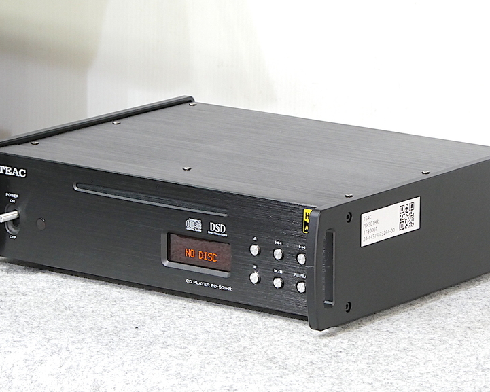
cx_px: 235
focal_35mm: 208
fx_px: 3017
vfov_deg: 7.4
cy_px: 232
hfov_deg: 9.3
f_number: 5.5
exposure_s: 1/6
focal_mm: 28.7
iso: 200
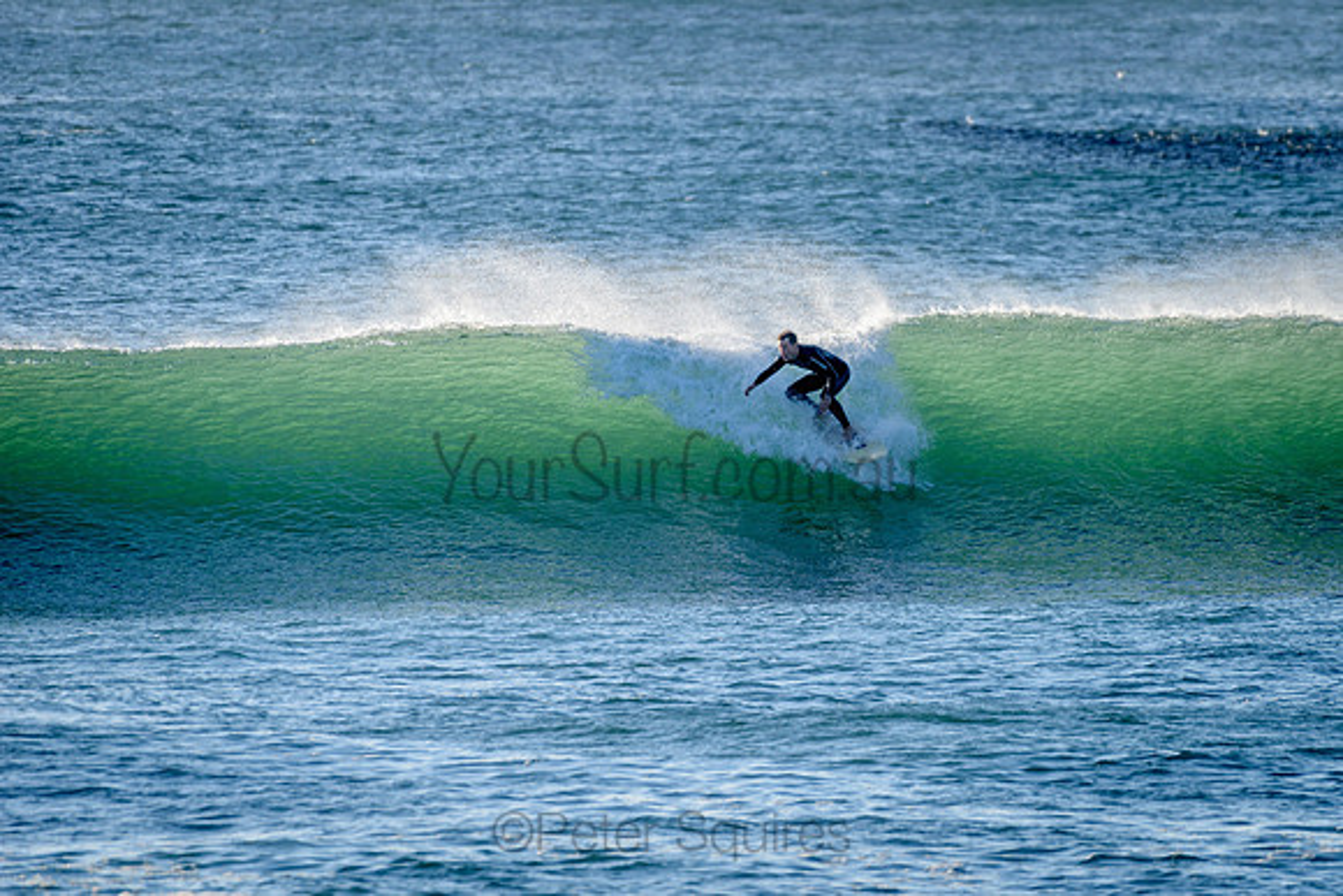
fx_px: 22786
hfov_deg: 3.4
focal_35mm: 611
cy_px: 398
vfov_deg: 2.3
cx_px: 820
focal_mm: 500
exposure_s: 1/1250
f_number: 5.6
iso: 220
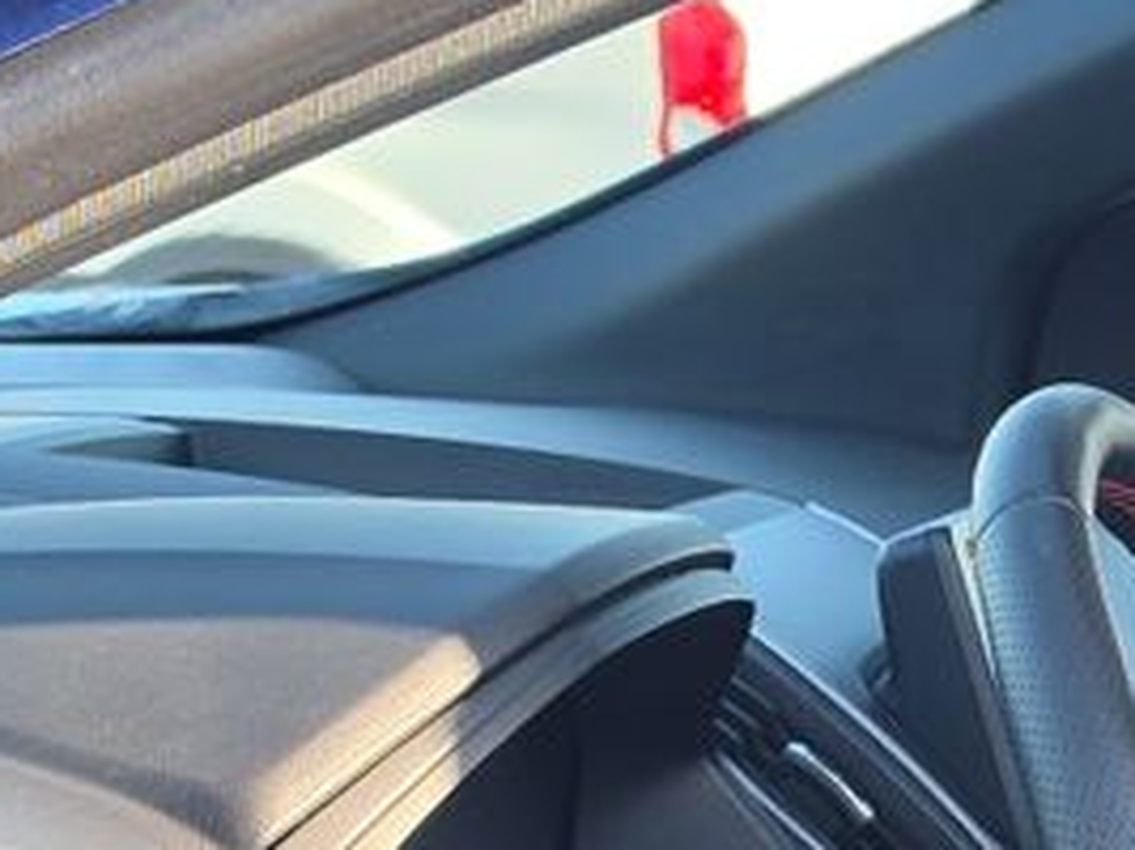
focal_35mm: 138
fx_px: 4523
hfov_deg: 13.5
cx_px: 1717
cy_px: 1496
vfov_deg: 10.2
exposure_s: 1/135
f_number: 1.4
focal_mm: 6.5
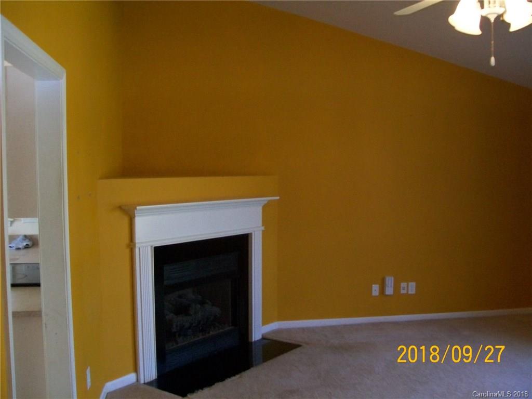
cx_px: 266
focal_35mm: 36
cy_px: 200
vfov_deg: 39.7
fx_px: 553
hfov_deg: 51.4
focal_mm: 6
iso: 160
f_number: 2.7
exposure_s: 1/60
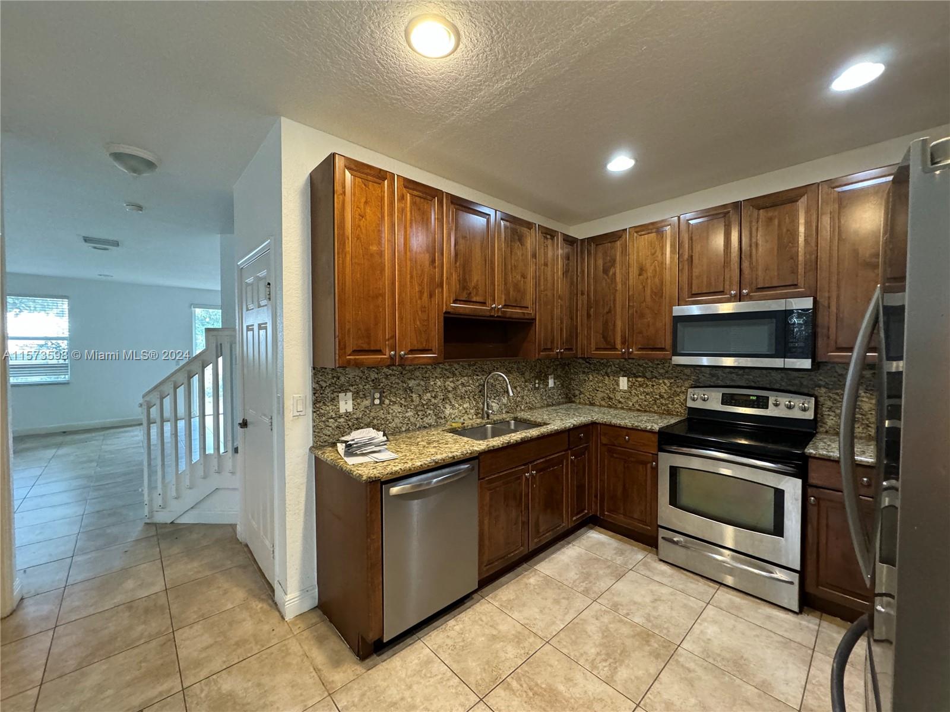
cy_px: 356
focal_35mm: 14
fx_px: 384
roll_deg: +0.1
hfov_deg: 102.1
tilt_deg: -1.8
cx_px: 475
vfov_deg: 85.7
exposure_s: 1/60
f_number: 2.2
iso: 500
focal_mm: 2.22
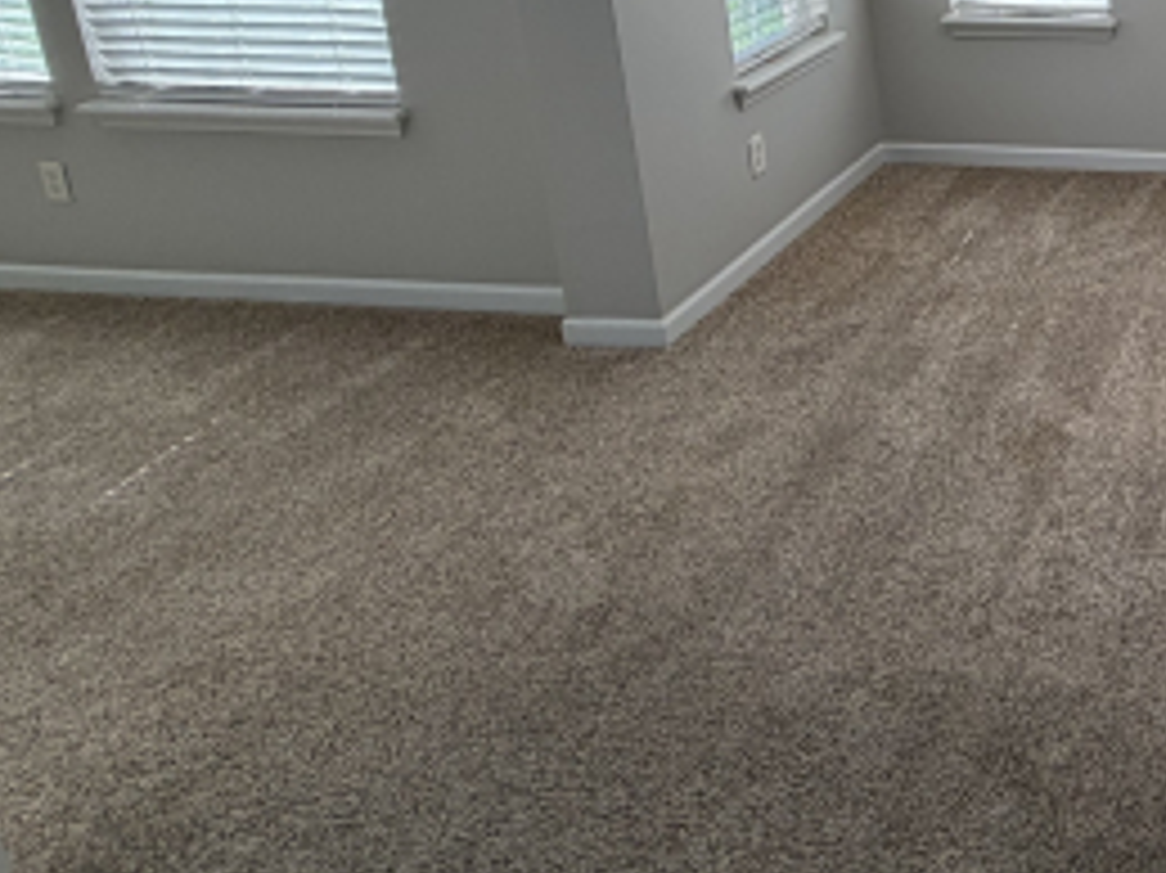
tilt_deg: -10.4
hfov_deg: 40.1
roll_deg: -2.3
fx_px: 1212
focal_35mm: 36
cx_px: 1326
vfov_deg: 36.0
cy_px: 14
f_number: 2.2
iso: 64
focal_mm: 2.22
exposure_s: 1/120
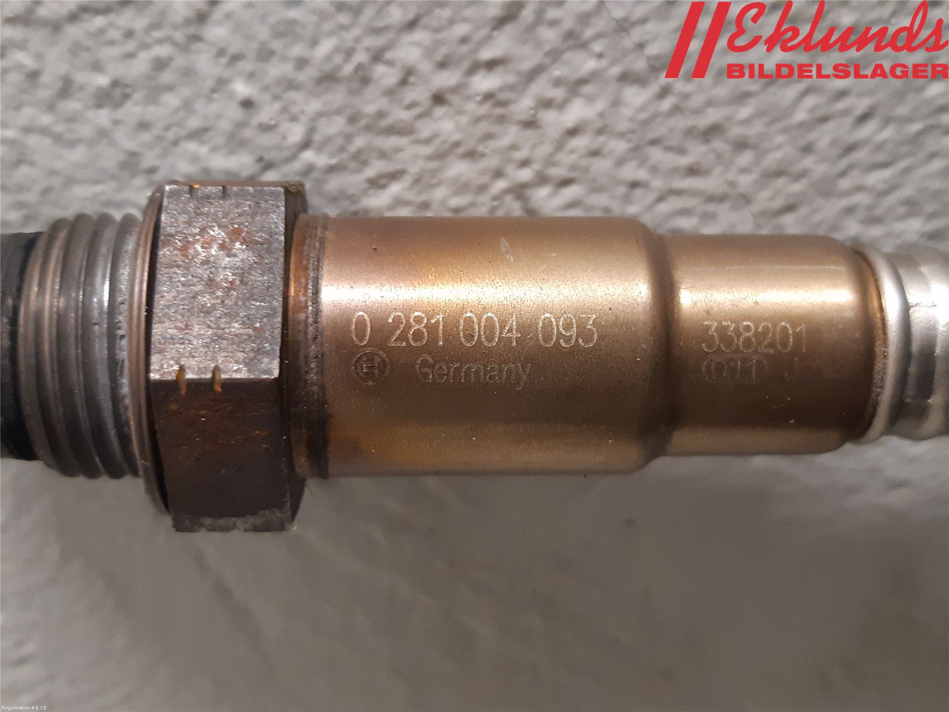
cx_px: 474
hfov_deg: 67.3
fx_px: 713
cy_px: 356
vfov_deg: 53.1
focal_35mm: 26
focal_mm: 3.93
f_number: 1.7
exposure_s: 1/33
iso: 200
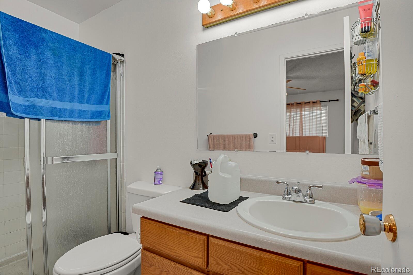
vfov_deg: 70.4
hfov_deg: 93.3
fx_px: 195
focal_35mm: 17
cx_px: 206
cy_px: 138
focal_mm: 17
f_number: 8
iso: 250
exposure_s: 1
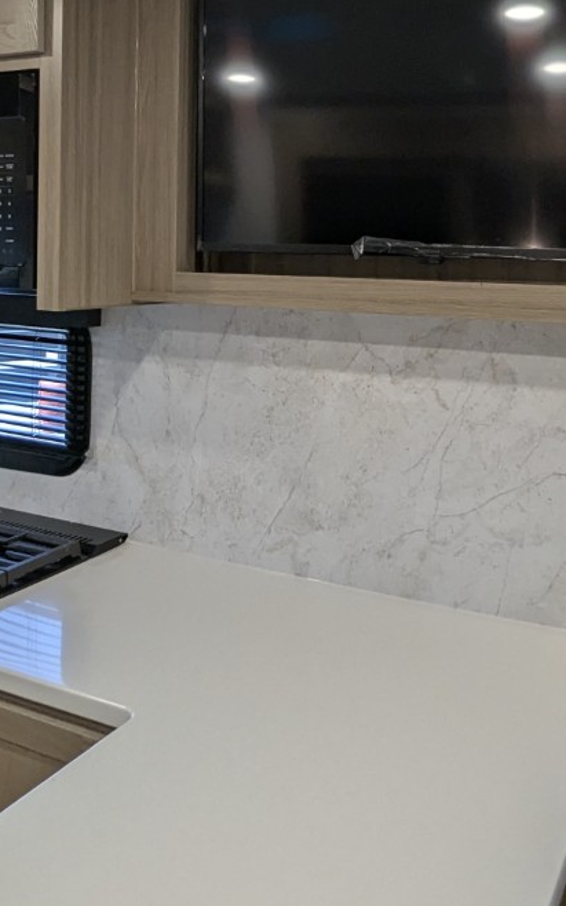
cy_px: 293
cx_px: 290
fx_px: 889
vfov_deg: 52.8
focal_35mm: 36
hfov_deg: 35.3
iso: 199
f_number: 2.2
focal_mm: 2.35
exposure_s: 1/112
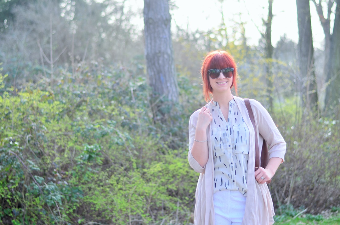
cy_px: 112
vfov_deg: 18.1
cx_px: 170
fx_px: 707
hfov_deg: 27.0
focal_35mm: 75
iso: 200
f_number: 2.2
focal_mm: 50
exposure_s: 1/800
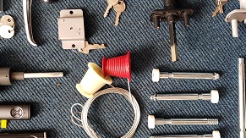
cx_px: 130
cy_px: 75
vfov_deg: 30.3
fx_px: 254
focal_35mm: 39
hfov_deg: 51.6
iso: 100
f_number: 1.7
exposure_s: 1/50
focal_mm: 4.3
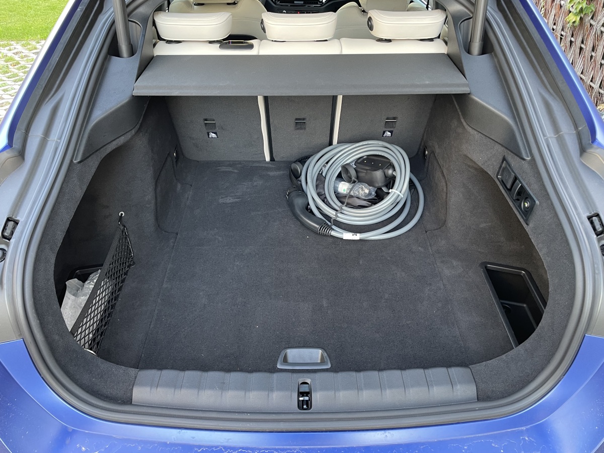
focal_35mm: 26
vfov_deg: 53.1
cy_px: 226
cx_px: 302
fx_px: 454
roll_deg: -0.6
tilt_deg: -38.7
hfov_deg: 67.3
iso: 160
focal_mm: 4.2
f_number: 1.6
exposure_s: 1/60
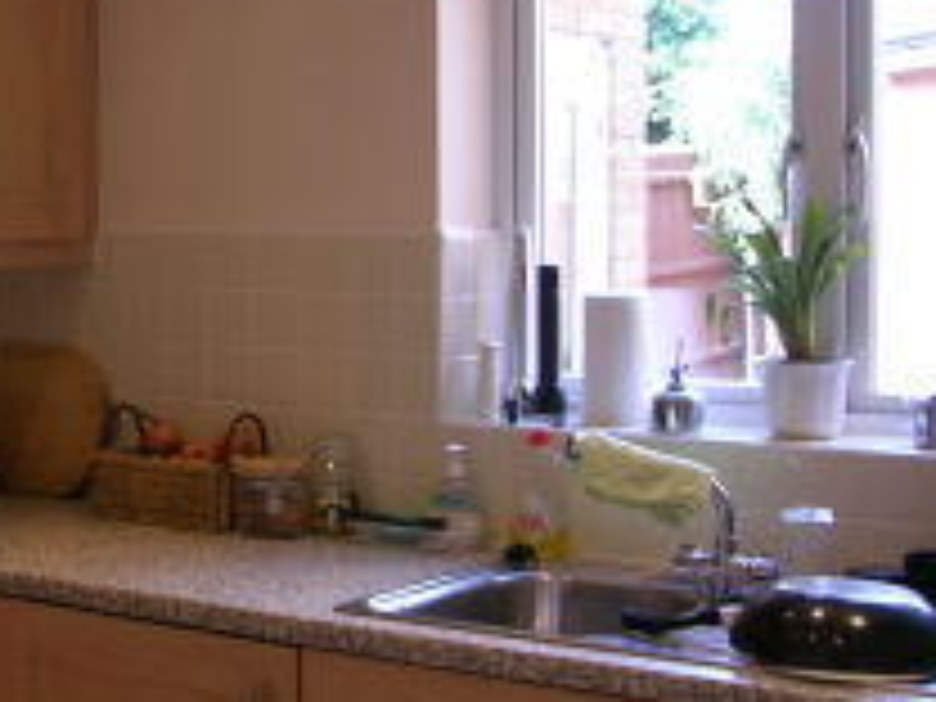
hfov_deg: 26.1
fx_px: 1974
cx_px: 153
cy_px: 212
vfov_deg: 20.1
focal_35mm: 73
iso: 50
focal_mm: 5.8
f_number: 2.8
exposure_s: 1/30
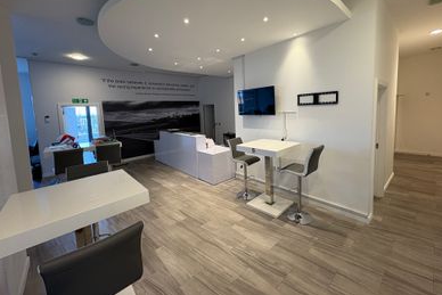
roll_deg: +2.7
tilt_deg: -5.1
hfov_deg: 100.3
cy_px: 126
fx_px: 184
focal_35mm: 15
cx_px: 227
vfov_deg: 76.9
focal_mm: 2.22
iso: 160
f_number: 2.2
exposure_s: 1/50
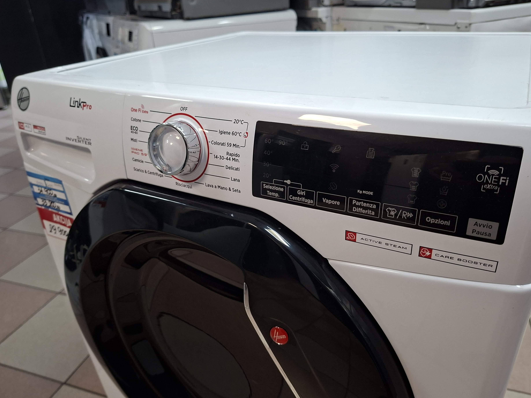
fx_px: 383
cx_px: 275
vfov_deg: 54.9
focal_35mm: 25
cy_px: 194
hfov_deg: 69.4
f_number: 1.8
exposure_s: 1/50
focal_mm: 5.54
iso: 200
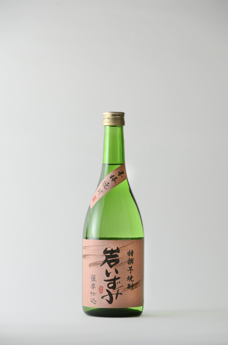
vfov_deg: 14.4
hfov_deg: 9.6
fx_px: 1363
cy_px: 172
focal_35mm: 142
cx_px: 114
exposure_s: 1/10
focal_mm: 95
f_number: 5.3
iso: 200
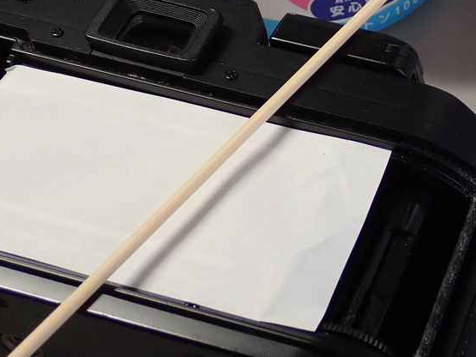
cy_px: 59
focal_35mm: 93
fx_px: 1279
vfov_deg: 15.8
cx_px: 510
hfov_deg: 20.2
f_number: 2.9
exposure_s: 1/50
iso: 200
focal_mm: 7.86
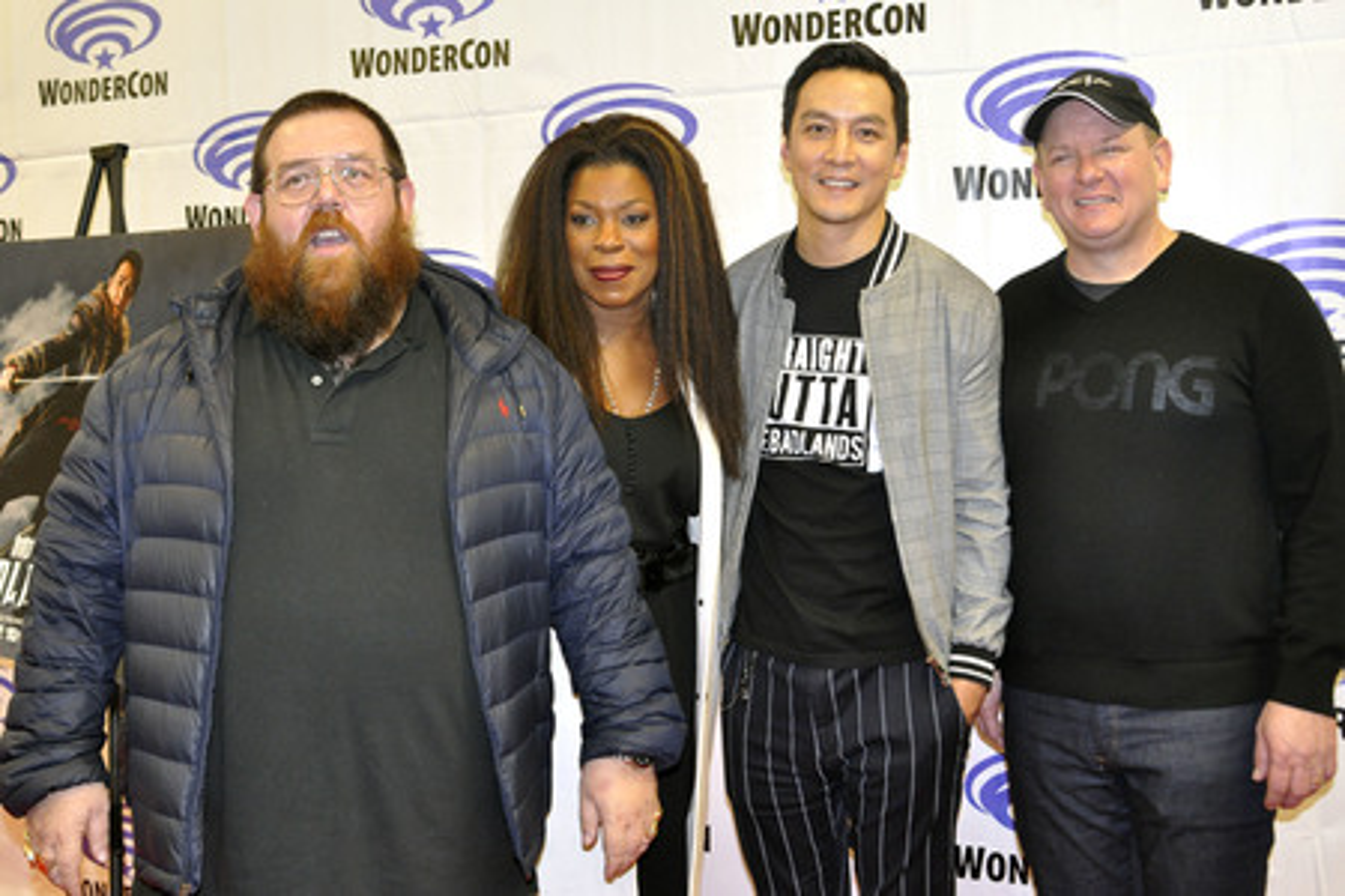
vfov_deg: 36.9
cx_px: 672
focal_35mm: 36
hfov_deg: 53.1
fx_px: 1345
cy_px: 448
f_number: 4.5
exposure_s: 1/60
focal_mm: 24
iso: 1250
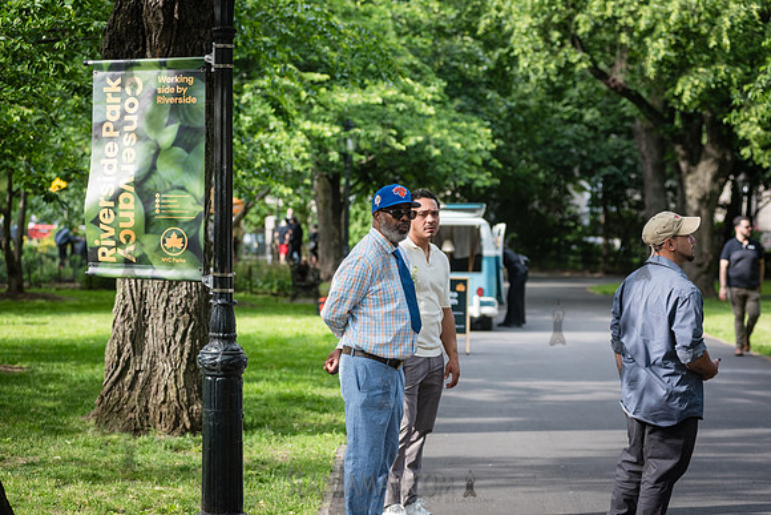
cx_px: 386
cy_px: 258
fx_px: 1987
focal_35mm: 93
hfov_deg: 22.0
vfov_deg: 14.8
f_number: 4
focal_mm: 92
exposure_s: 1/1250
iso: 1000
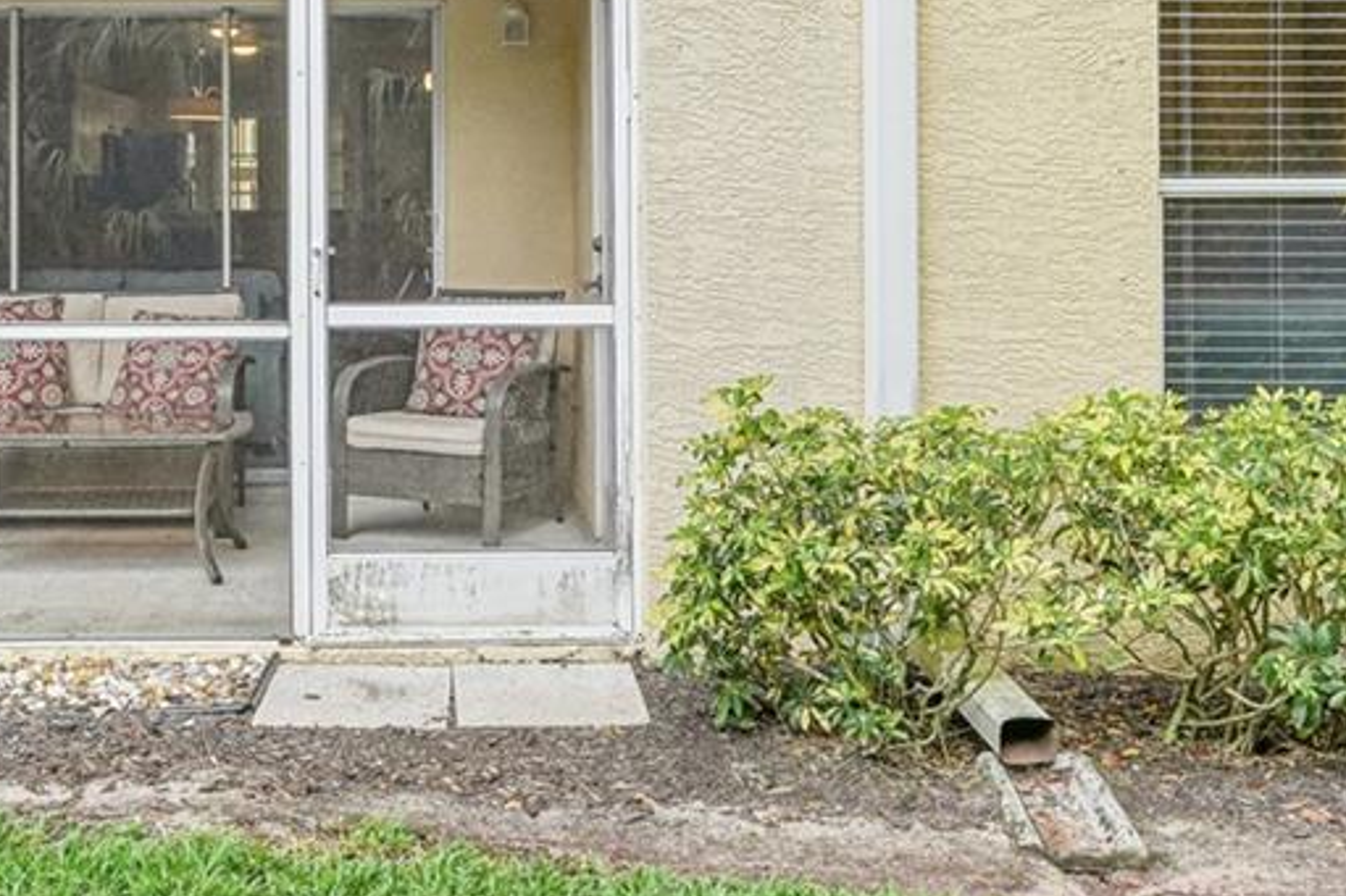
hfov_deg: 39.8
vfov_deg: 26.9
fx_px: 1831
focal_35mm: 49
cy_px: 162
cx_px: 423
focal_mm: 24.5
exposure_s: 1/200
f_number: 8
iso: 400
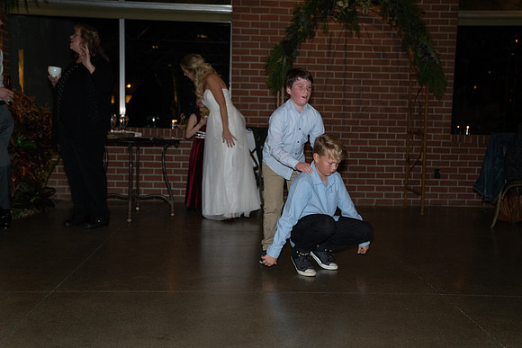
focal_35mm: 40
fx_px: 580
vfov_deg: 33.4
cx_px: 261
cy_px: 174
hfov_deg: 48.4
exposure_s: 1/250
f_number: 2.8
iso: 2500
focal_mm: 40
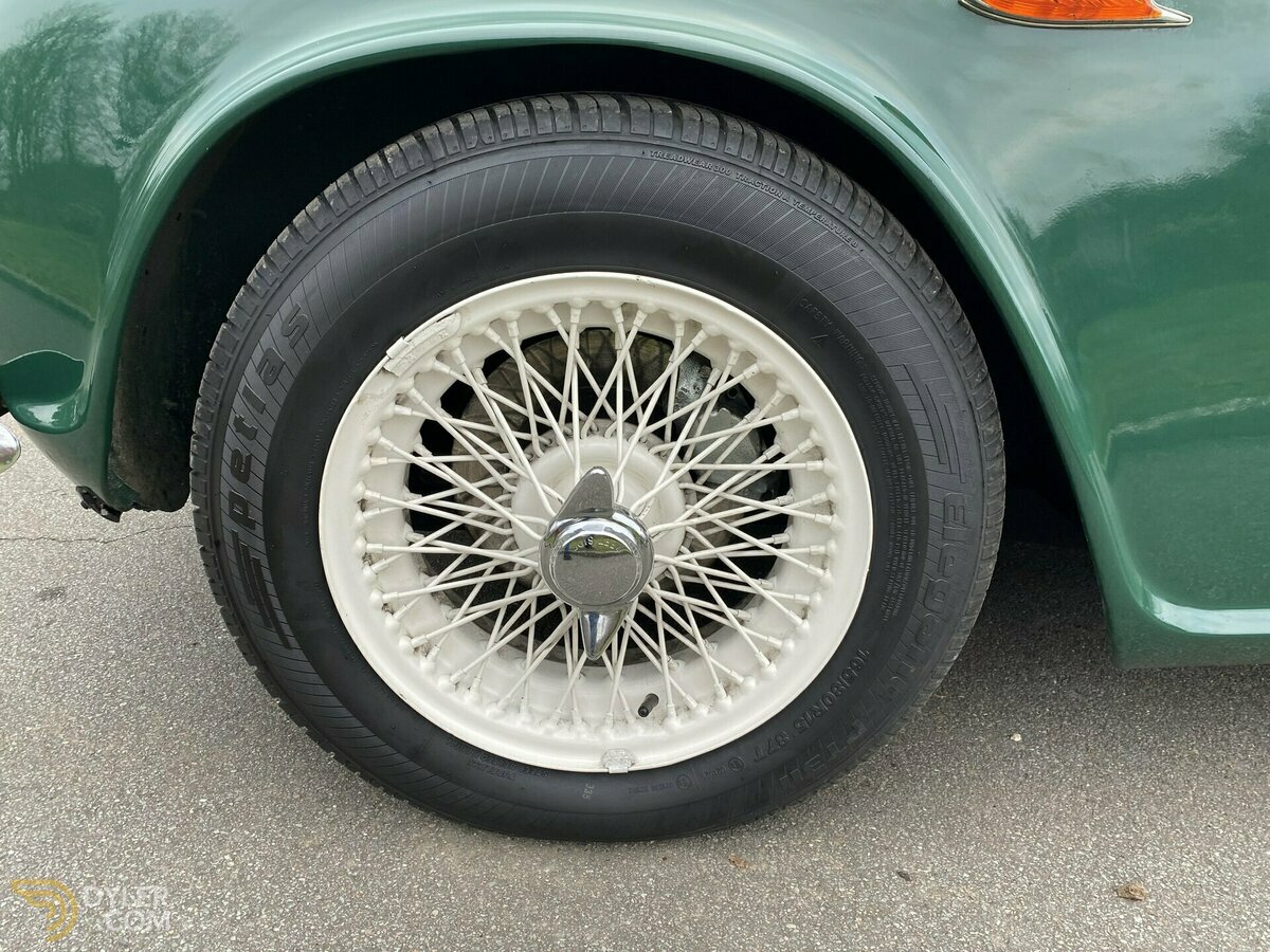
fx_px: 954
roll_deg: +0.6
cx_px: 635
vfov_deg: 53.1
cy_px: 476
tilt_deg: -23.3
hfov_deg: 67.3
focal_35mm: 26
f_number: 1.8
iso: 64
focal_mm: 4.25
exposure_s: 1/122
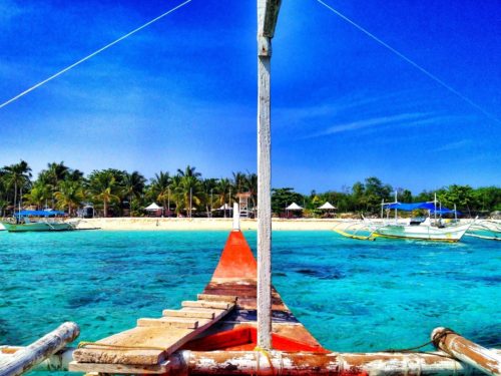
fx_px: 507
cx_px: 250
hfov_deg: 52.6
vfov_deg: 40.7
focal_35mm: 35
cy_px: 188
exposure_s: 1/2632
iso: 50
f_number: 2.4
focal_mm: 4.28
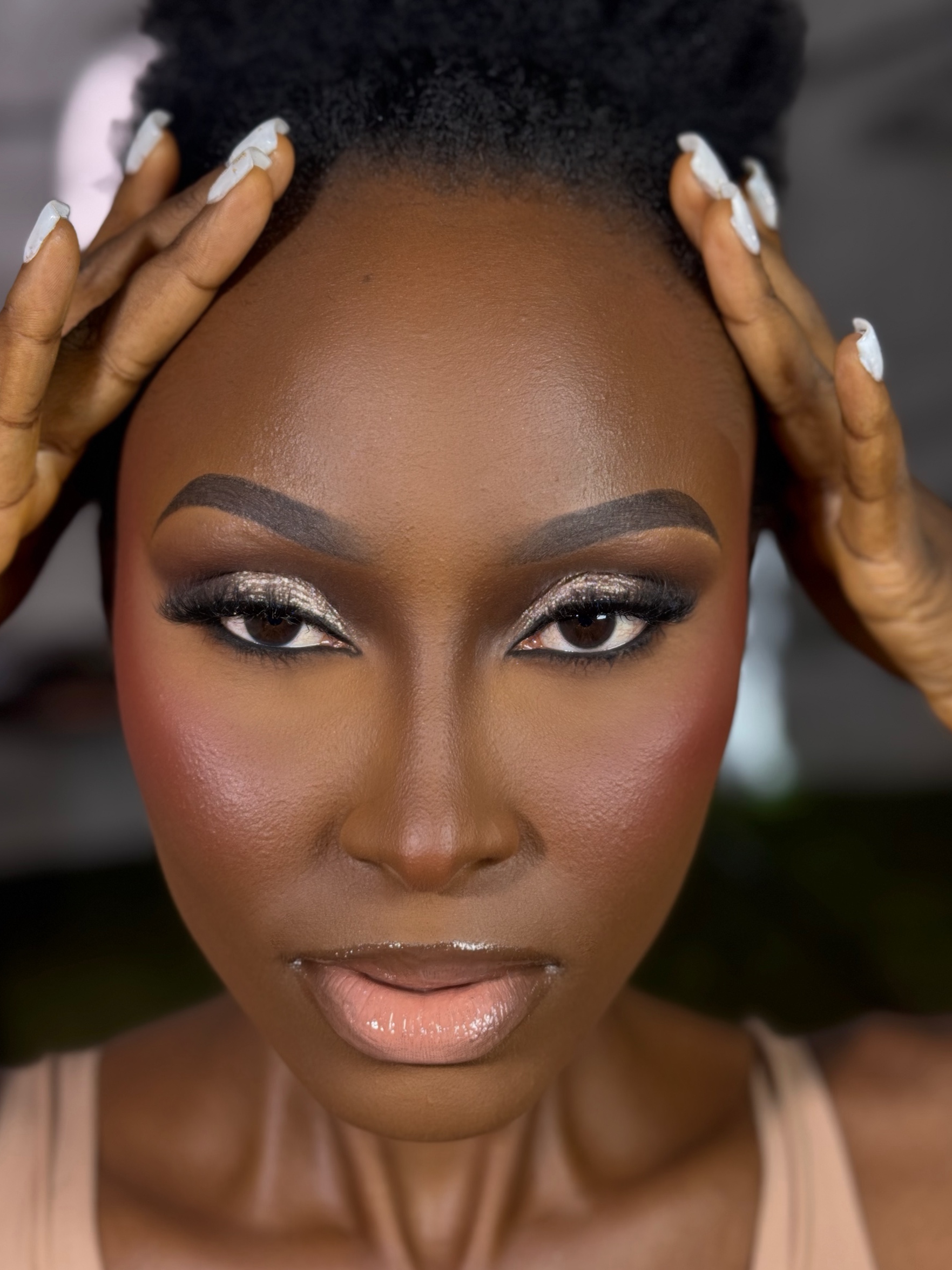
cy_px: 636
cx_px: 472
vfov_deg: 38.9
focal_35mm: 49
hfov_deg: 29.7
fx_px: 1797
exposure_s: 1/121
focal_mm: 6.76
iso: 50
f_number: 1.78
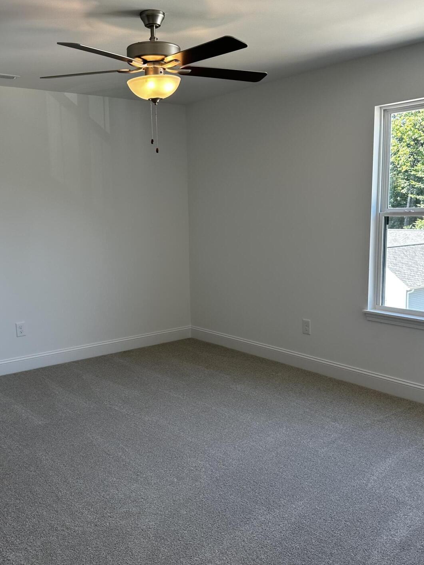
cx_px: 191
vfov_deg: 53.9
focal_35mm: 34
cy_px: 297
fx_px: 555
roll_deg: +1.5
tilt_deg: -8.3
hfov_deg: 41.7
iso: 80
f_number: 1.78
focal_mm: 6.86
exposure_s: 1/166
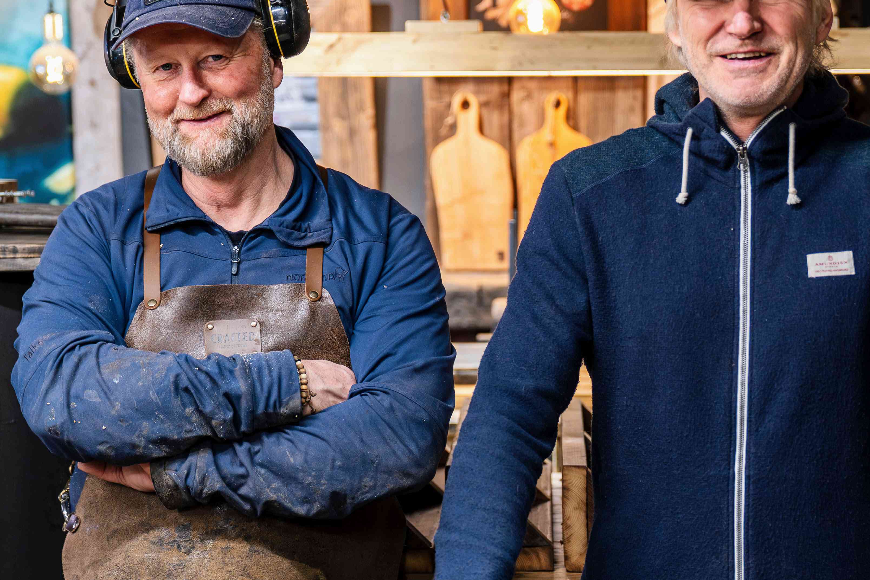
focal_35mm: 86
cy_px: 254
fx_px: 2078
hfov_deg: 23.6
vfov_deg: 15.9
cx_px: 544
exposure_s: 1/160
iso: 800
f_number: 2.8
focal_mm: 46
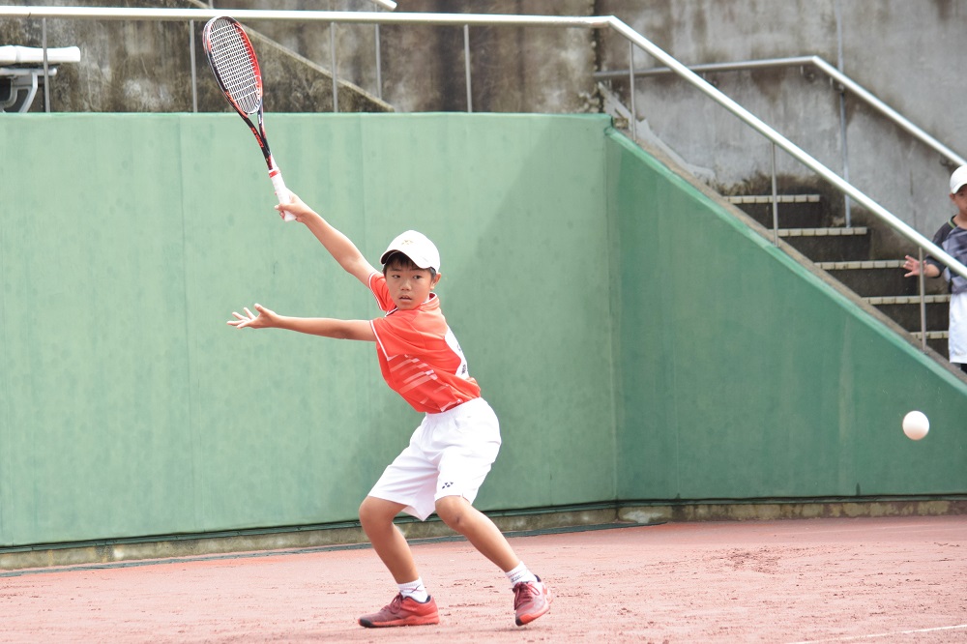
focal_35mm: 165
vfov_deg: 8.3
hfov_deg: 12.5
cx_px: 484
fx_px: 4430
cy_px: 322
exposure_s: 1/1250
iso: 800
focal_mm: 110
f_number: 4.8
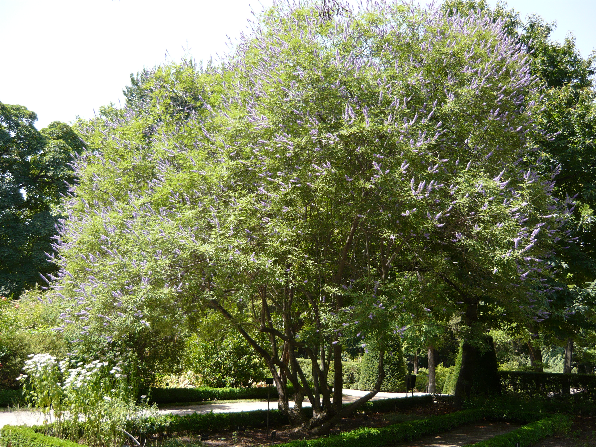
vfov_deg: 42.9
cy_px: 224
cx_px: 298
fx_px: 568
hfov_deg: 55.4
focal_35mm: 33
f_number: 2.8
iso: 100
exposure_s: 1/400
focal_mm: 5.5
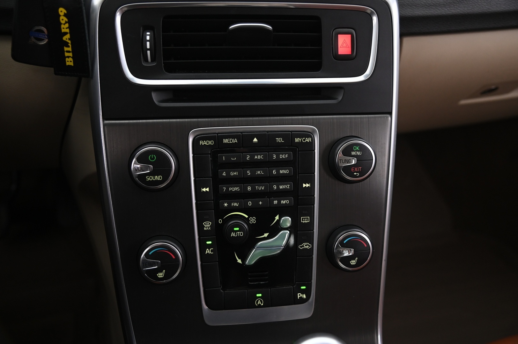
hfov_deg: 50.7
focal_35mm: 38
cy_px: 172
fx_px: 546
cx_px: 259
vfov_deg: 35.0
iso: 2000
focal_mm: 38
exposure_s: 1/15
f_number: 4
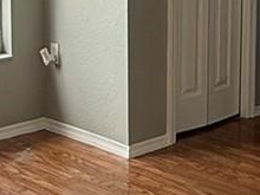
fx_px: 766
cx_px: 240
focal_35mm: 102
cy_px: -9
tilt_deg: -6.5
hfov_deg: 18.9
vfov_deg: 14.2
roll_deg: -1.4
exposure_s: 1/120
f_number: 2.2
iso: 80
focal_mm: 2.22
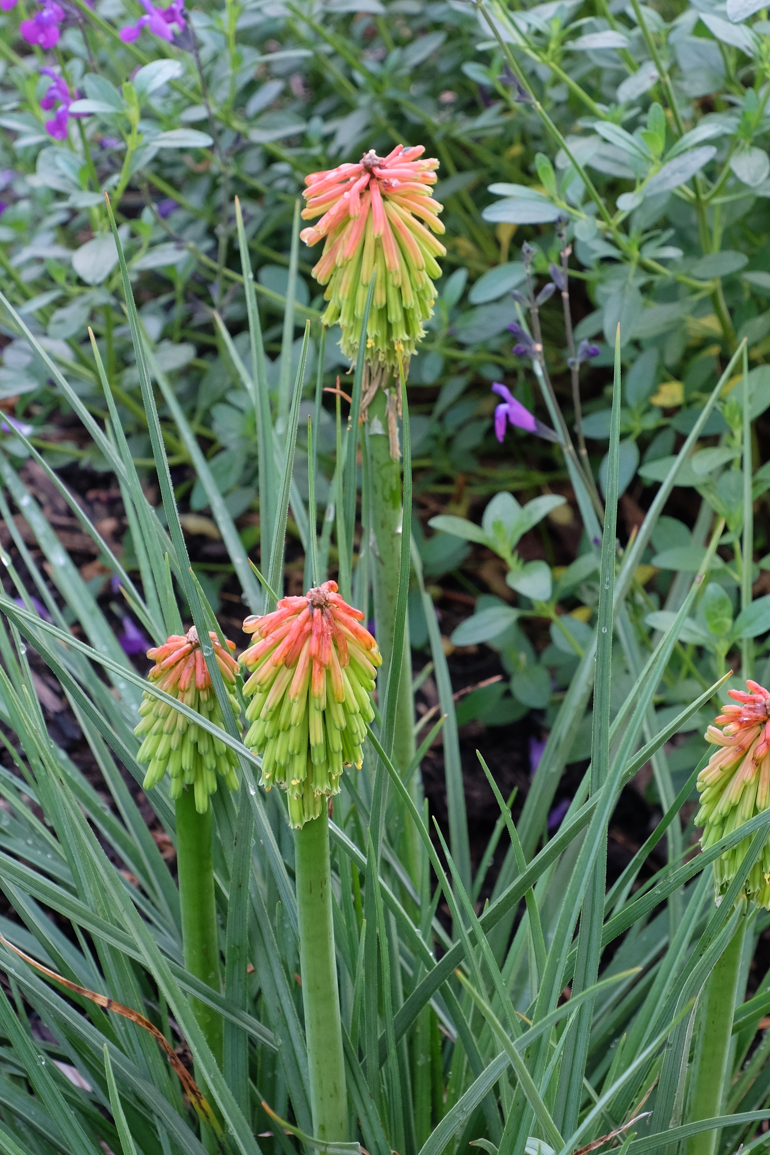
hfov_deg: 10.2
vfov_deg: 15.2
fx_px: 4330
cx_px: 371
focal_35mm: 135
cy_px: 642
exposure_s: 1/20
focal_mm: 62.4
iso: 800
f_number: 7.1
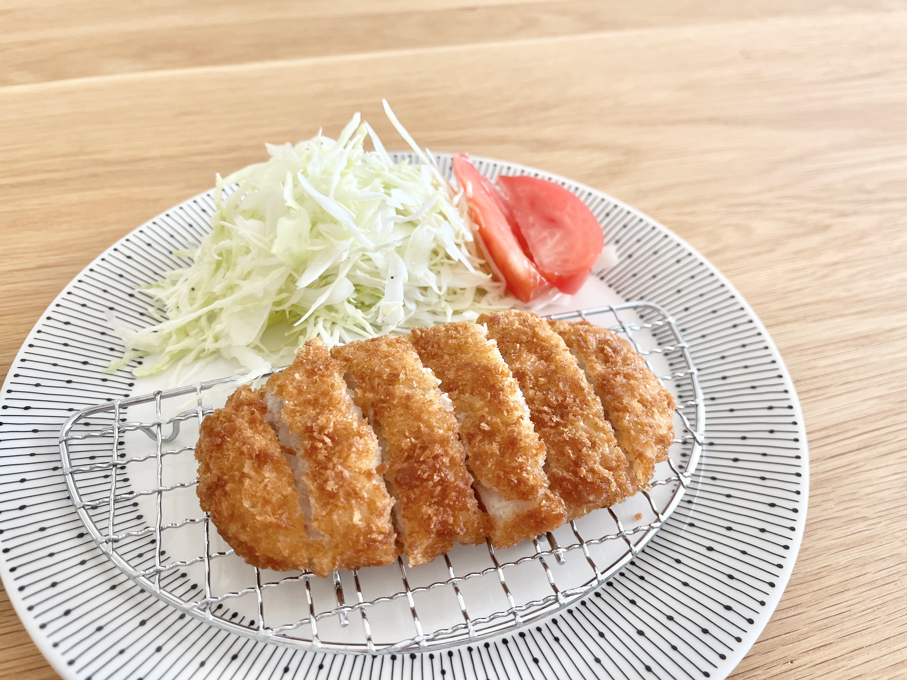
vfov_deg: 53.1
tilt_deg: -45.1
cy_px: 340
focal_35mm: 26
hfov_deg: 67.3
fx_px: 681
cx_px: 454
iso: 125
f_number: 1.6
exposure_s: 1/111
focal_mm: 5.1
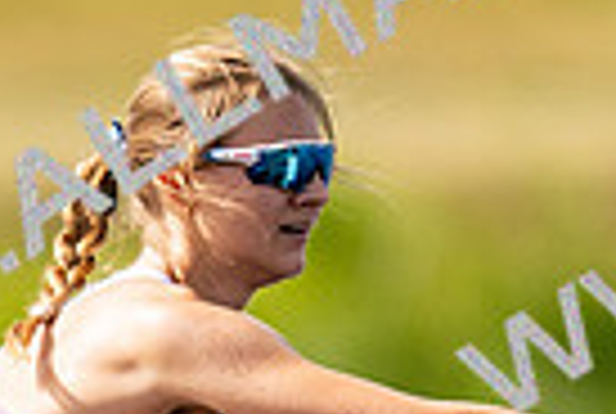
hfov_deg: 0.5
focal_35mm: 3802
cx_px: 130
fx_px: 65198
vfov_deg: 0.4
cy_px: 488
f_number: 4
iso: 200
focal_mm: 600
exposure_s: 1/2500
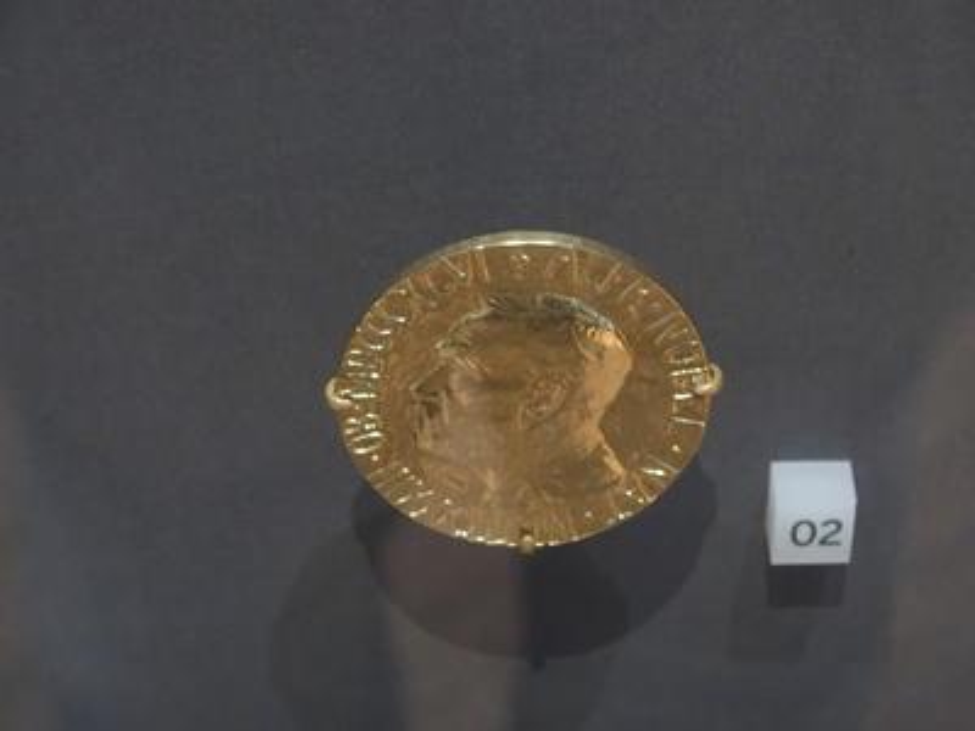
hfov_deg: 21.3
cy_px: 366
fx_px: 2591
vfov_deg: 16.1
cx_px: 488
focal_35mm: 92
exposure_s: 1/25
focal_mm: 19.6
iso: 1600
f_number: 2.8
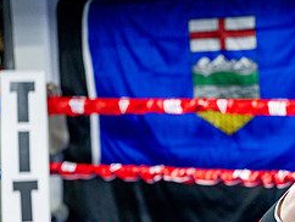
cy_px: 220
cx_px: 312
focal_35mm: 191
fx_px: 1629
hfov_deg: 10.2
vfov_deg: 7.8
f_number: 2
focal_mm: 83
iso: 4000
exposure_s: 1/1000
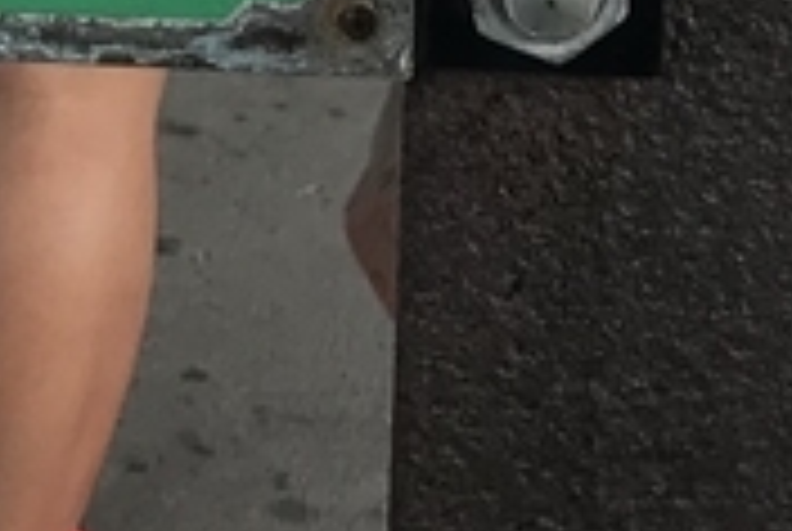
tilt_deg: -6.5
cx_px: -212
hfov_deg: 10.2
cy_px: -945
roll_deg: -1.5
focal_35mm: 198
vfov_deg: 6.5
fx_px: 4363
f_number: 1.8
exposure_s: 1/250
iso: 20
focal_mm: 3.99
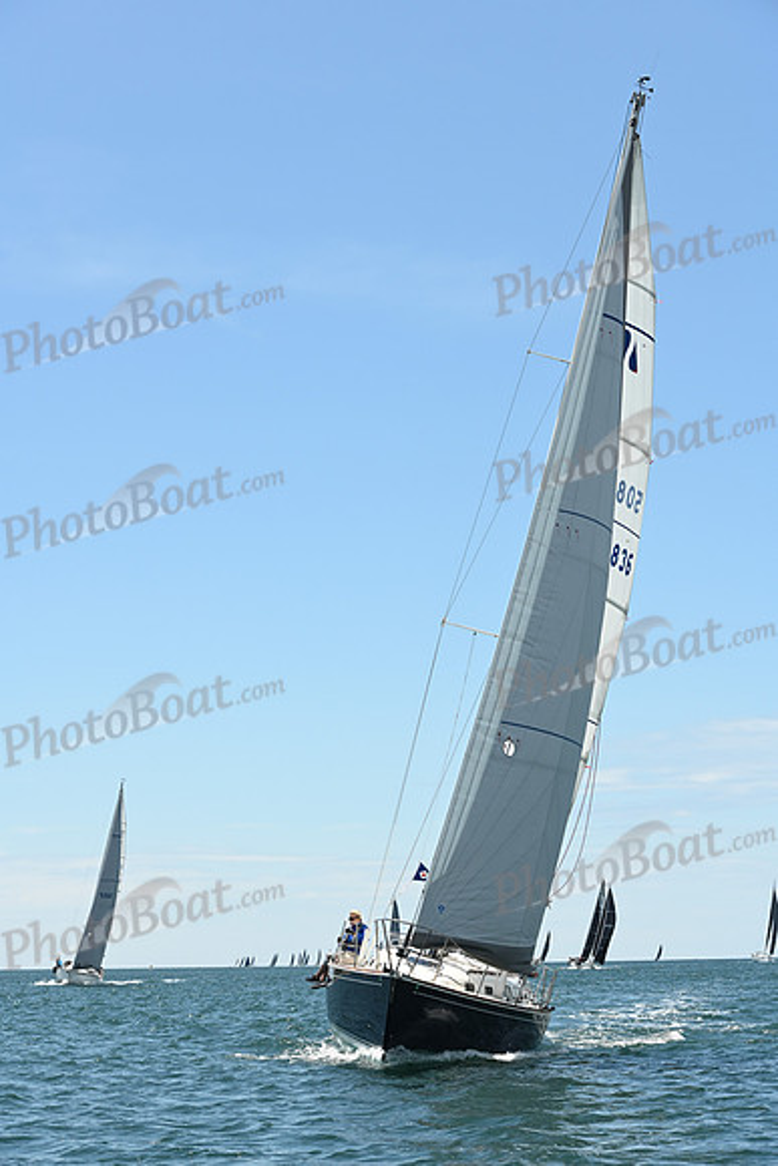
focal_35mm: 75
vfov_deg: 27.0
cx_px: 389
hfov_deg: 18.2
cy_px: 583
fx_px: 2430
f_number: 7.1
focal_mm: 75
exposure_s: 1/1000
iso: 320
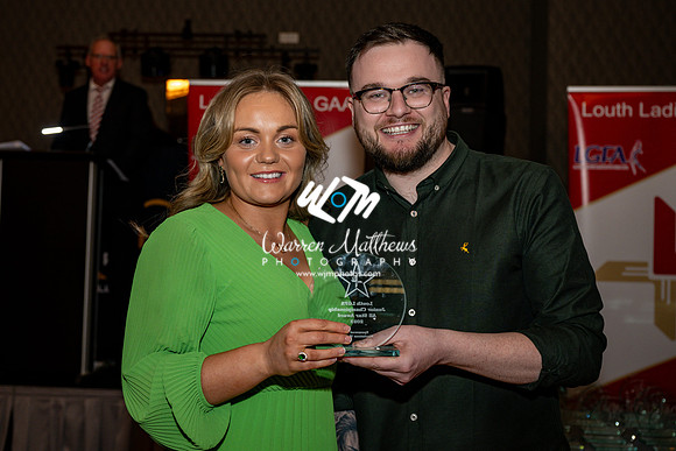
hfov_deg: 41.5
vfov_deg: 28.3
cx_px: 303
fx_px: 892
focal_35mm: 47
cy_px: 195
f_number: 4
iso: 500
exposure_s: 1/125
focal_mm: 41
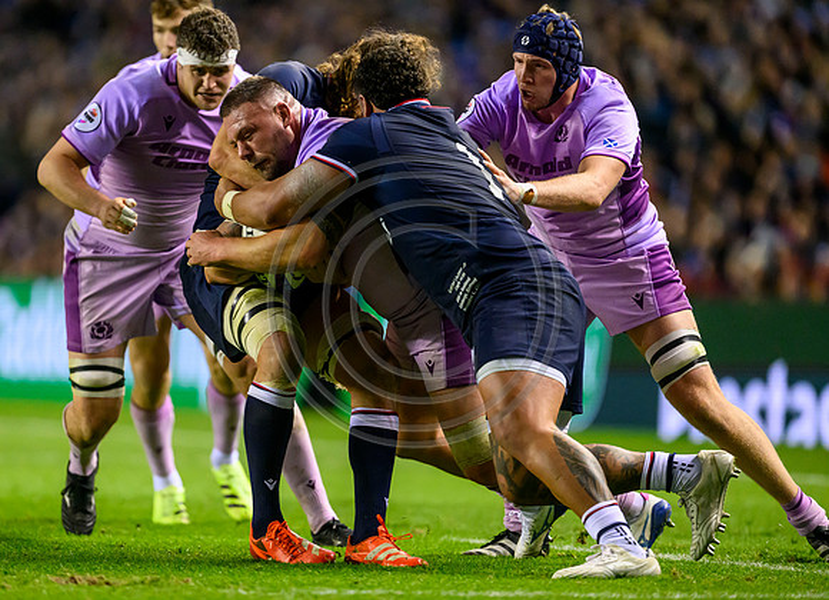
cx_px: 354
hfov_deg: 4.5
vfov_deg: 3.3
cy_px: 316
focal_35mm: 446
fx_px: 10553
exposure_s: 1/1600
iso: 8000
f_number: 2.8
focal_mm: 400
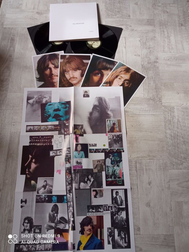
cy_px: 126
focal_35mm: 27
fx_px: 197
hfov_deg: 51.4
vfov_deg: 65.3
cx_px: 94
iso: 160
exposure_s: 1/33.3
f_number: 2.2
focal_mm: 3.79
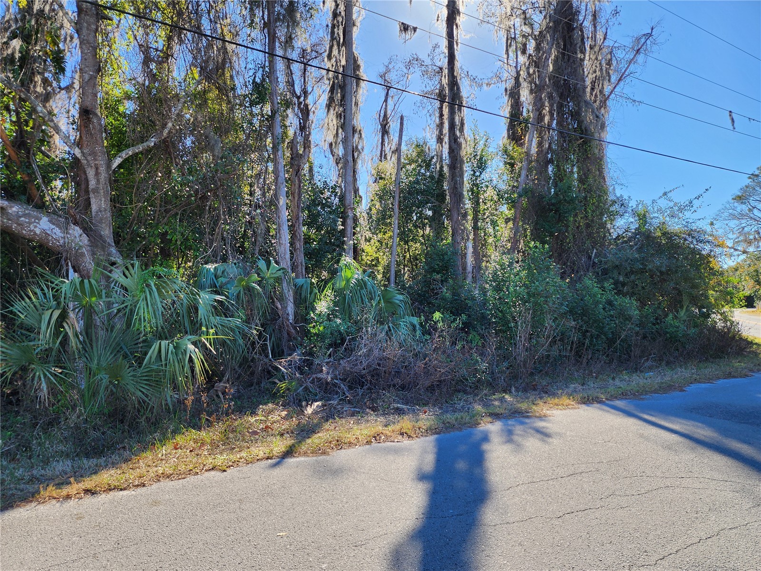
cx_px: 380
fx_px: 506
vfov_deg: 58.9
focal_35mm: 23
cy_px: 286
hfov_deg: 73.9
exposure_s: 1/374
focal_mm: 6.4
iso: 12
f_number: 1.8
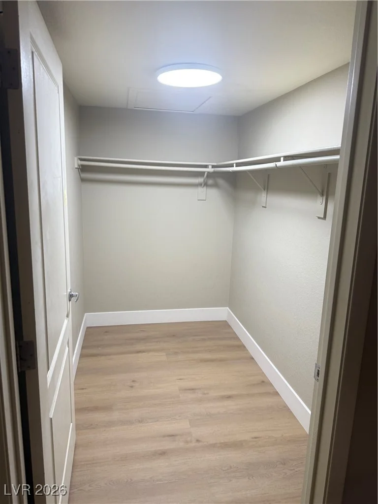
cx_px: 189
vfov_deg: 71.6
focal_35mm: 24
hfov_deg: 56.8
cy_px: 252
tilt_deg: -11.3
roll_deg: -1.6
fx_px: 349
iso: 125
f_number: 1.78
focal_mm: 6.76
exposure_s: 1/60
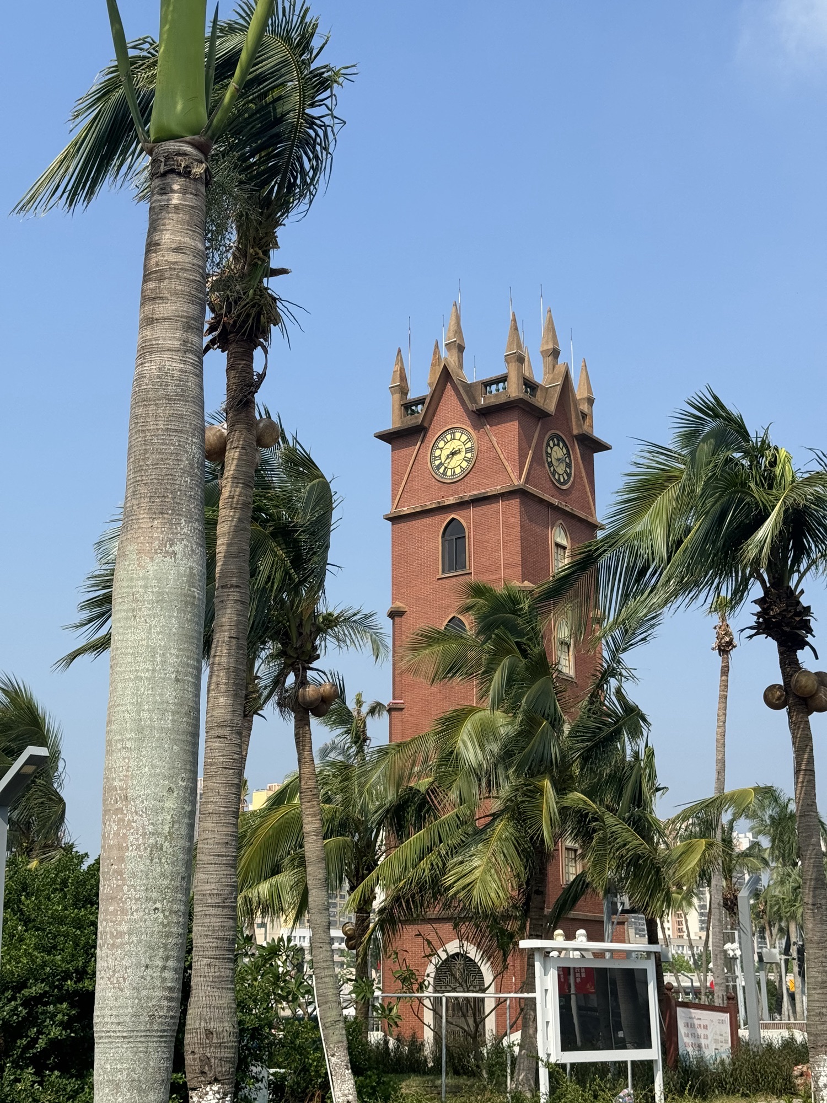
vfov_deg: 39.7
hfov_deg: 30.3
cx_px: 414
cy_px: 552
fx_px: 1529
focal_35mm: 48
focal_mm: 6.86
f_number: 1.78
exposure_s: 1/4608
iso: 64
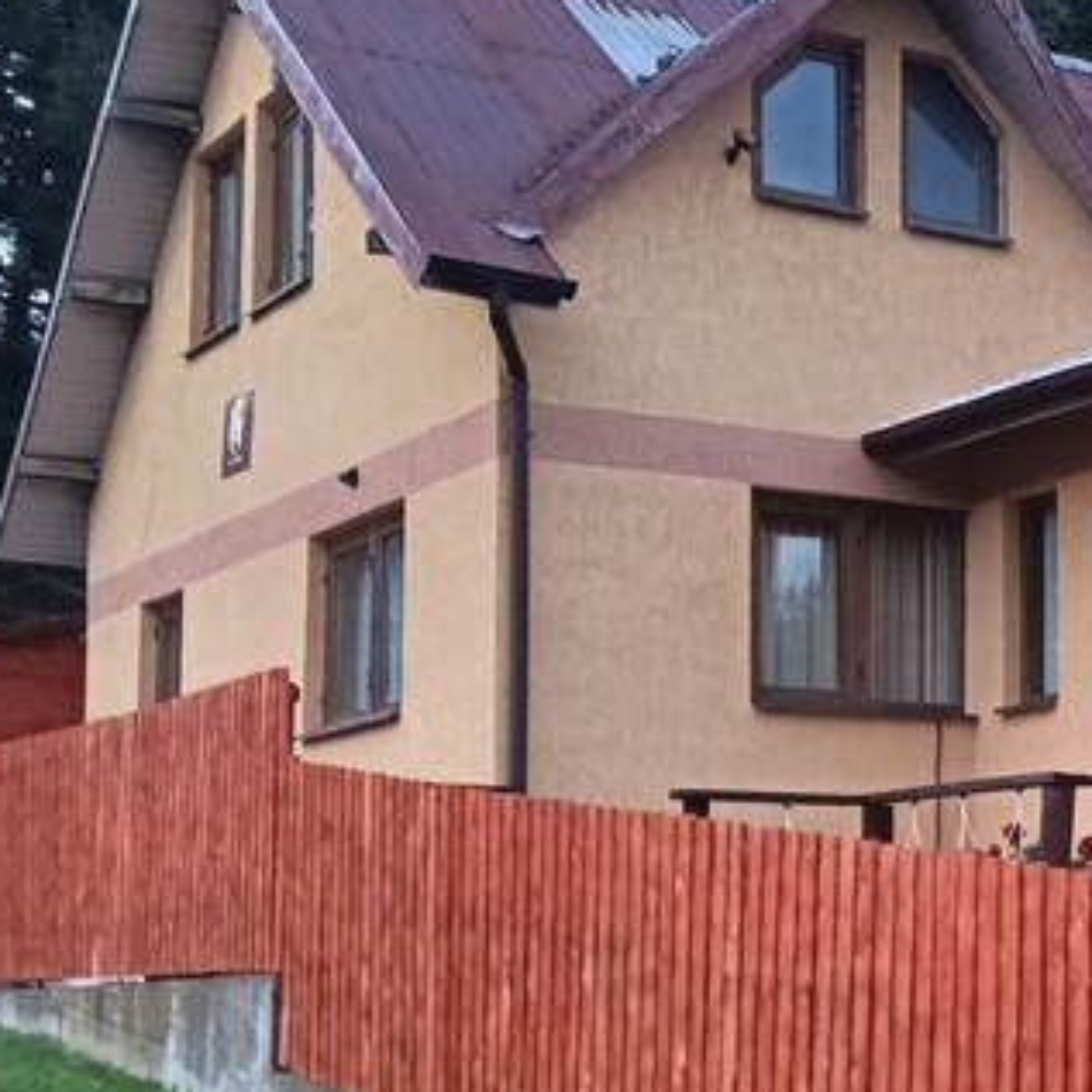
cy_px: 730
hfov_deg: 20.7
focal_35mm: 77
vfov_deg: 22.4
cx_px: 1385
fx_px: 2748
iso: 500
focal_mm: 3.98
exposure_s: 1/33.3
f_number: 1.8
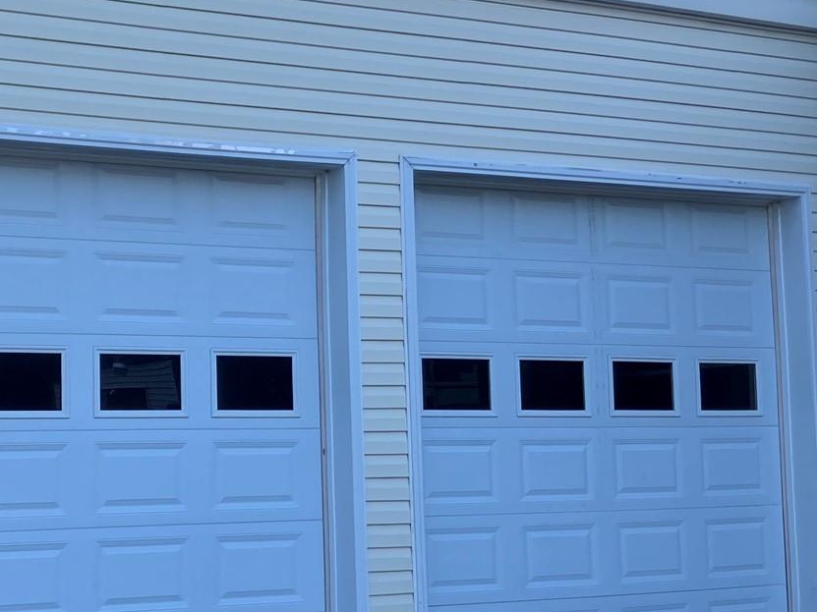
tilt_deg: +5.7
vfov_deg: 21.3
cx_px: 141
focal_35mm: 69
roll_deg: +1.0
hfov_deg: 27.5
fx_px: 1628
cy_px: 311
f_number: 1.8
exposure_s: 1/344
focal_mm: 3.99
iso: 32
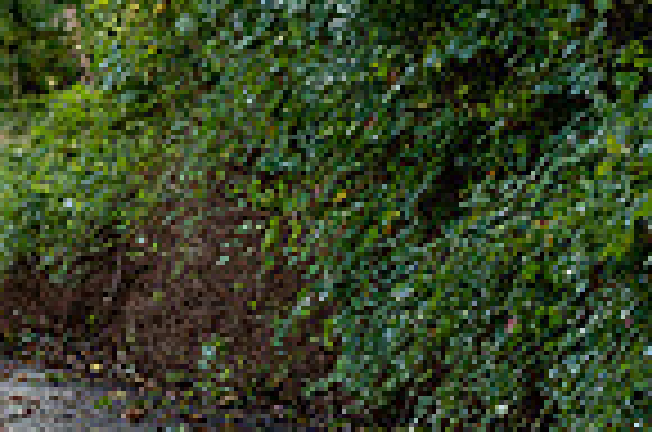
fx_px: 6235
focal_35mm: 345
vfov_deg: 4.0
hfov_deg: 5.9
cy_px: -2
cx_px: -454
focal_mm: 86
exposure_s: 1/250
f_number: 3.2
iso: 200
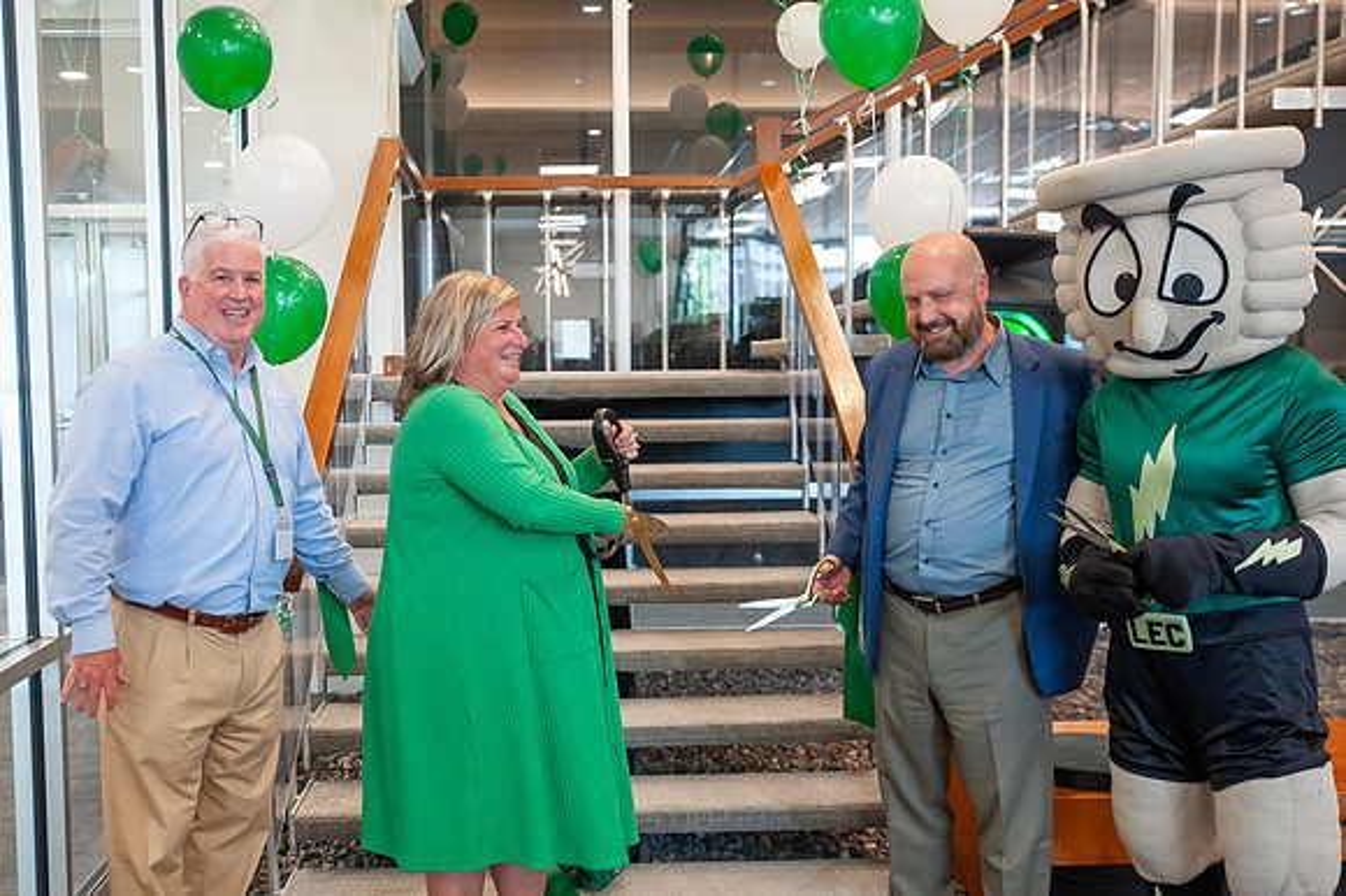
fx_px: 1612
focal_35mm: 43
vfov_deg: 31.0
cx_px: 597
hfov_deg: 45.2
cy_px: 485
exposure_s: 1/160
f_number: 3.2
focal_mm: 38
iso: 1250
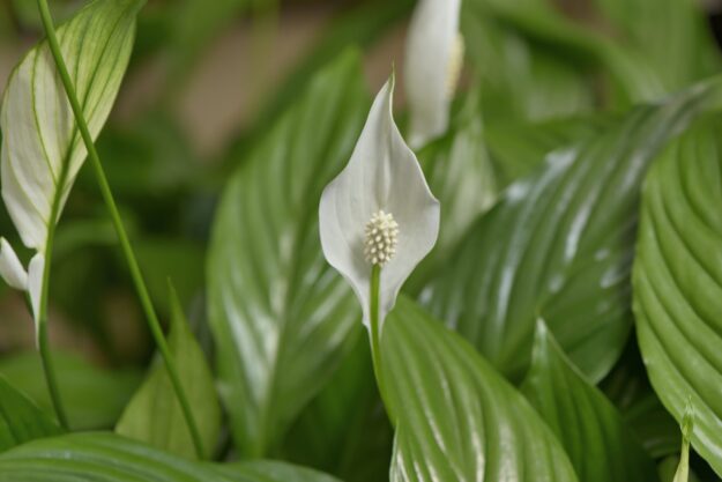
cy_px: 241
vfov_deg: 13.0
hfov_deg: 19.5
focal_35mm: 105
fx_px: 2106
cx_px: 361
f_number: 4.5
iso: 100
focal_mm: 105
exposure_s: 1/80
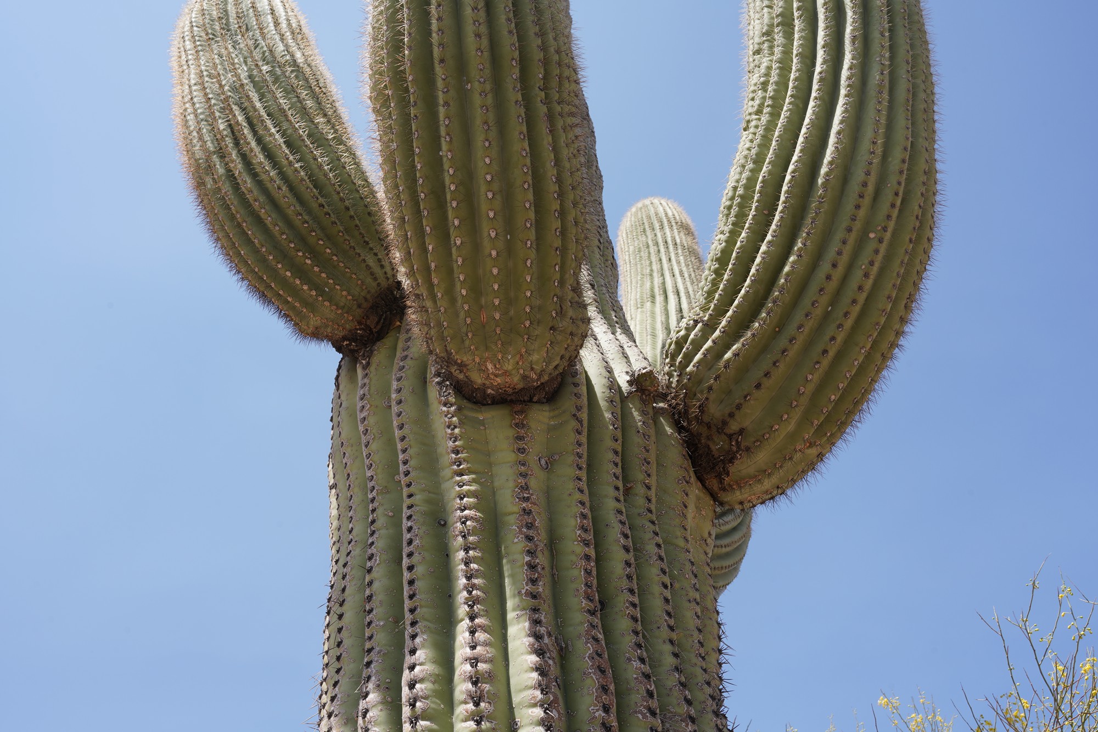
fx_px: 1129
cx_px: 549
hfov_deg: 51.9
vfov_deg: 36.0
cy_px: 366
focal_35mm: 37
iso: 100
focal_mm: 37
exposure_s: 1/80
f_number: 14
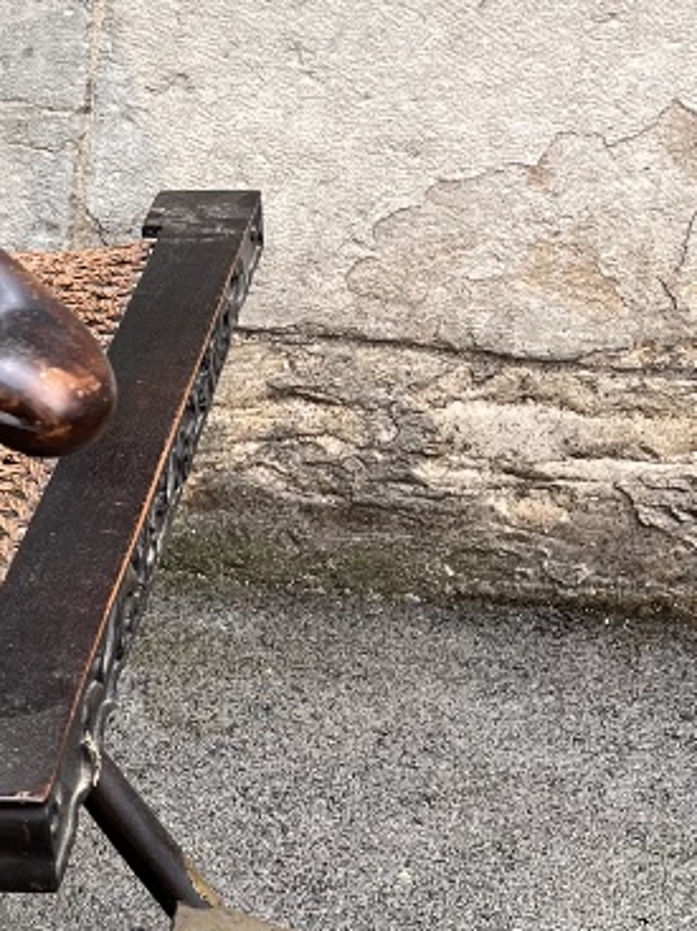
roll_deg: +1.1
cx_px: -441
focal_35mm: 85
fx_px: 2283
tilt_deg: -25.6
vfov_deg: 23.0
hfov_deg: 15.6
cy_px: 510
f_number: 1.6
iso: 50
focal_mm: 5.1
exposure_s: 1/315
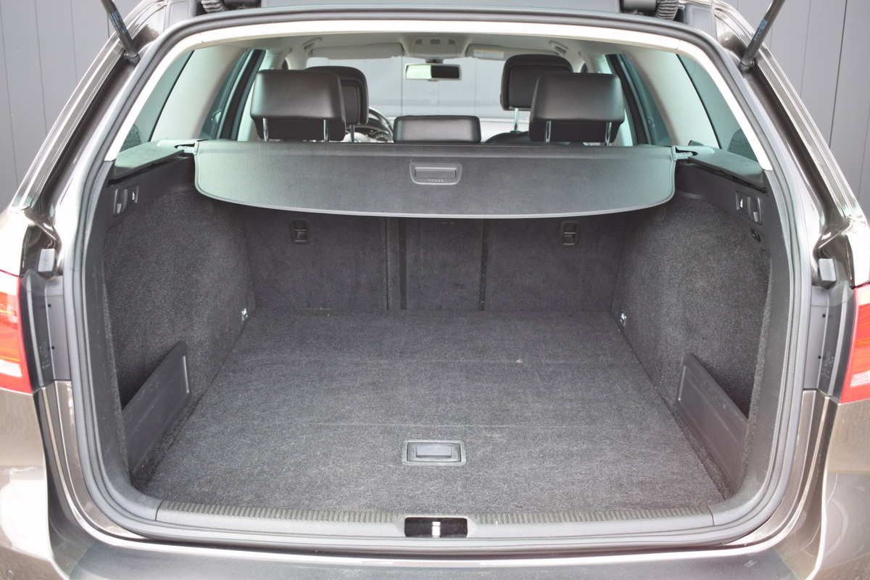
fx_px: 870
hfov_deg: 53.1
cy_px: 290
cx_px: 435
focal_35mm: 36
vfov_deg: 36.9
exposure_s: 1/80
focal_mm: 24
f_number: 4.5
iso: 400
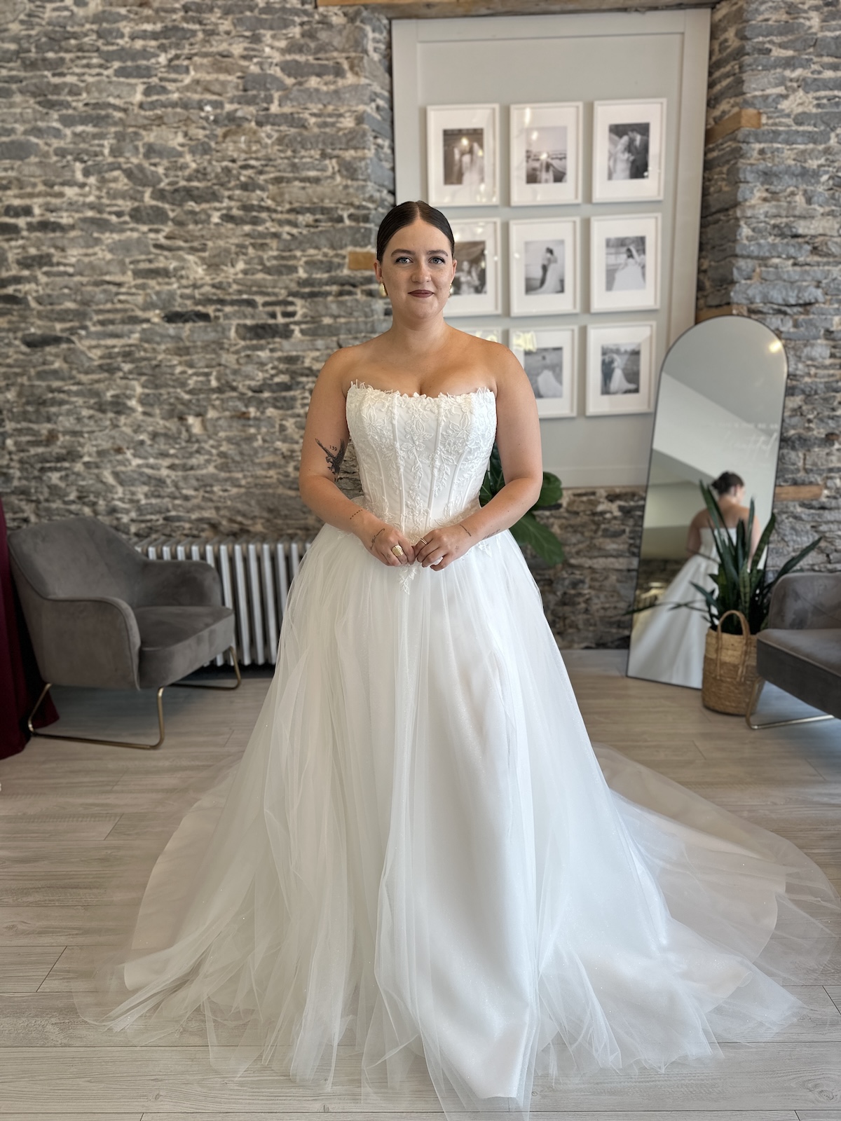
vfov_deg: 71.6
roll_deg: +1.1
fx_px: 777
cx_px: 420
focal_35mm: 24
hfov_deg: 56.8
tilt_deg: -12.2
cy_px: 560
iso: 64
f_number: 1.78
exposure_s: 1/120
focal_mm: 6.86
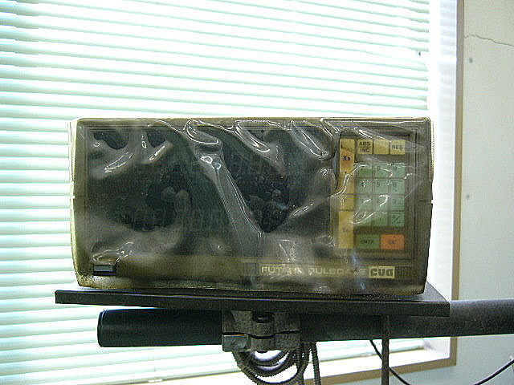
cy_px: 192
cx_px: 257
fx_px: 520
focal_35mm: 35
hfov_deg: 52.6
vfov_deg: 40.7
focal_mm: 5.8
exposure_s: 1/20
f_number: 2.8
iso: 100
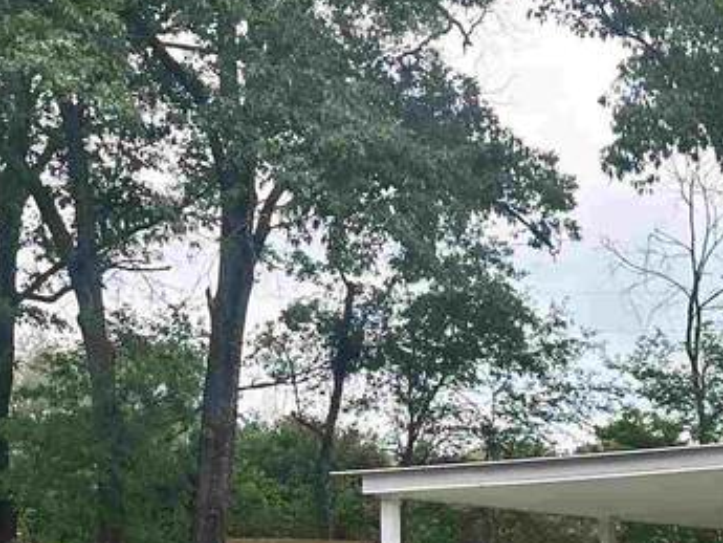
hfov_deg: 19.7
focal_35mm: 89
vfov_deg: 15.8
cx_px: 1016
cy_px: 709
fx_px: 1860
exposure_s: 1/672
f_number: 1.78
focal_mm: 6.86
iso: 80
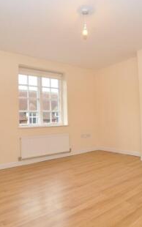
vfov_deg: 70.9
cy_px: 114
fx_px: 159
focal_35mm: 26
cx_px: 91
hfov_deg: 47.5
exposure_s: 1/80
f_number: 4.5
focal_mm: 11
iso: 400
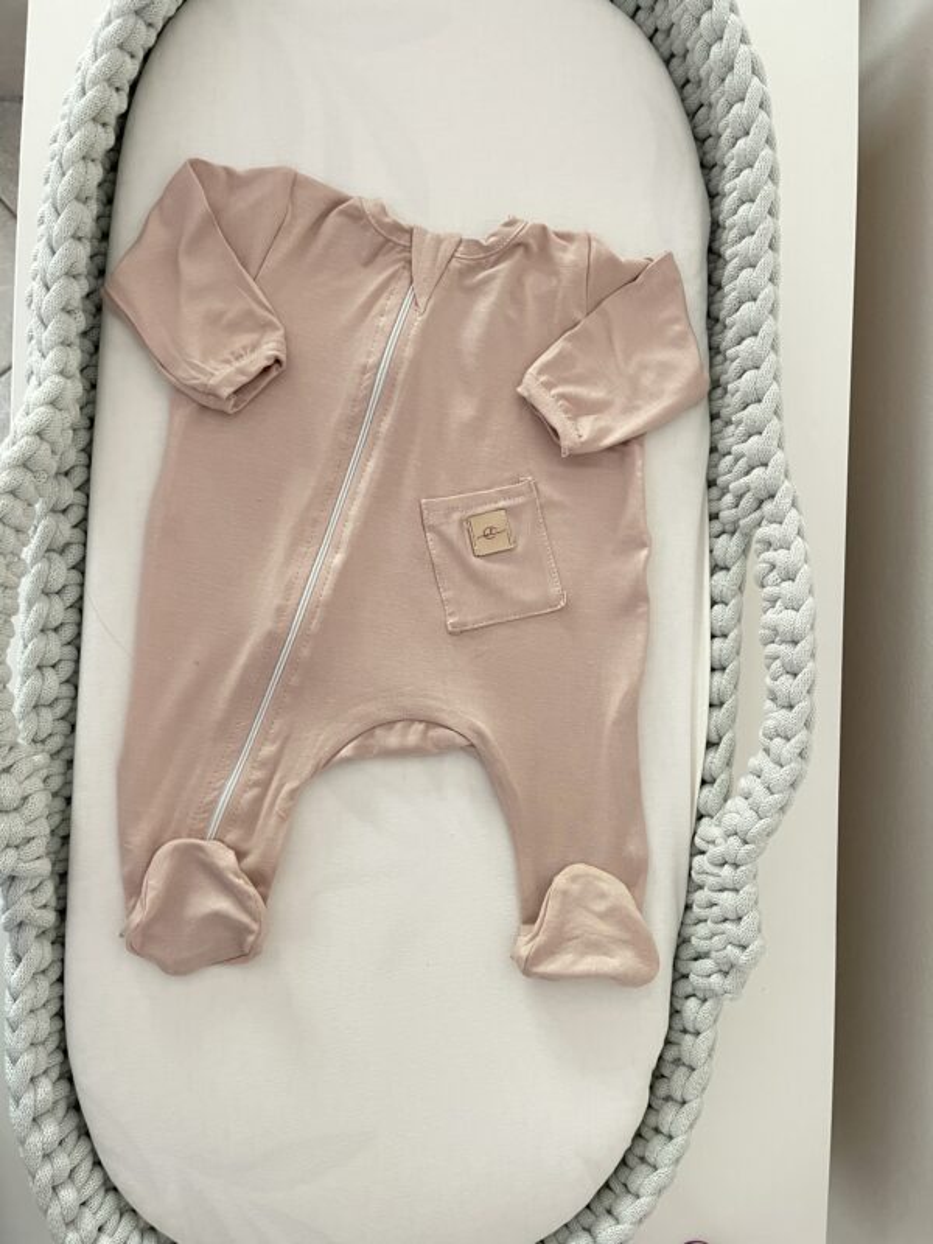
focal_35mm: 25
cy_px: 622
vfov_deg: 69.4
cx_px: 466
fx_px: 898
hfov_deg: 54.9
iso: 500
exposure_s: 1/54
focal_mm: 5.1
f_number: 1.6
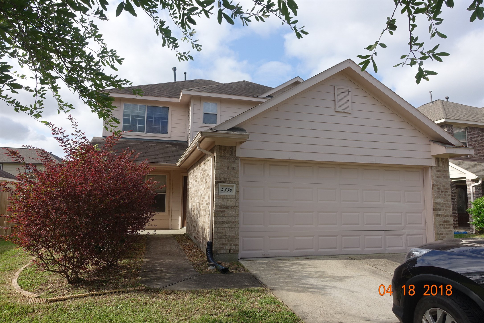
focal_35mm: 24
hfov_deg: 73.7
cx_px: 242
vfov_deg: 53.1
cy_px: 162
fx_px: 323
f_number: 4.5
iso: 125
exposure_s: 1/640
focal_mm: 8.8
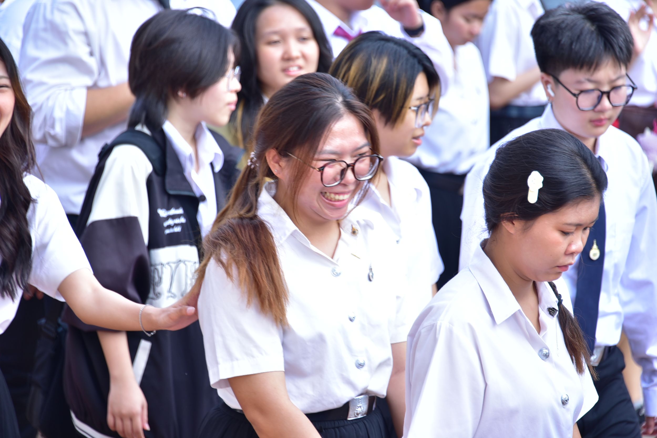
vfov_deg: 6.0
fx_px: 4199
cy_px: 219
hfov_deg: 8.9
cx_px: 328
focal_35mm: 230
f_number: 6.3
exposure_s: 1/200
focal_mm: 230
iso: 250
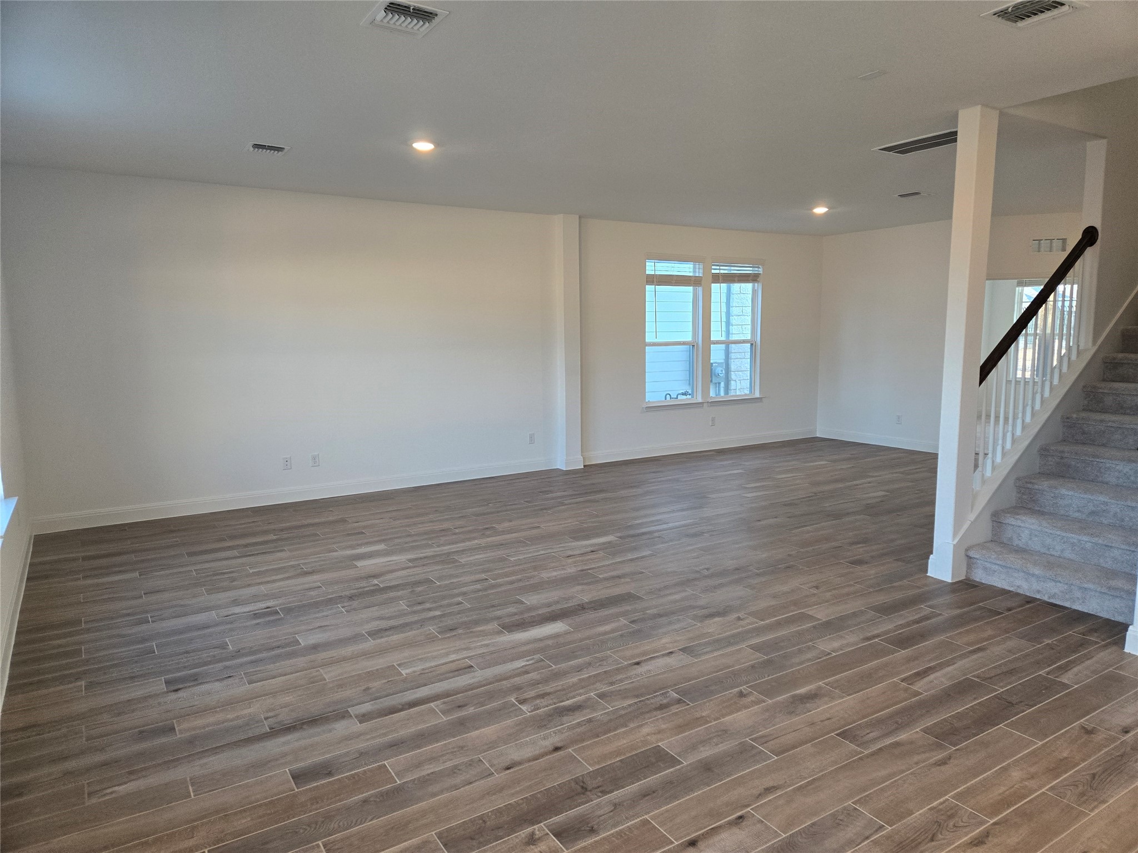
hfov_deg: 73.9
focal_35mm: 23
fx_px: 756
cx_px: 569
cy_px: 426
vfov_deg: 58.9
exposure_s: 1/120
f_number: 1.8
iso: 250
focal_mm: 5.4
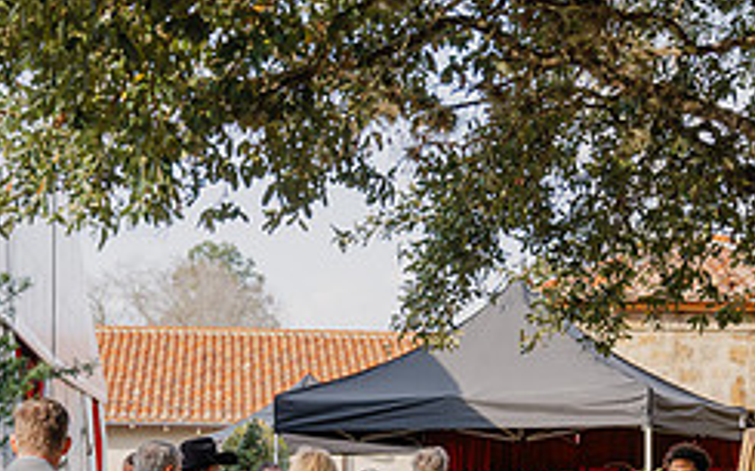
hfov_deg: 25.3
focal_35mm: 81
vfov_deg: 15.7
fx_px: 1666
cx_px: 225
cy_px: 494
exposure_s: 1/500
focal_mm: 33.5
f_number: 2.8
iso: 64
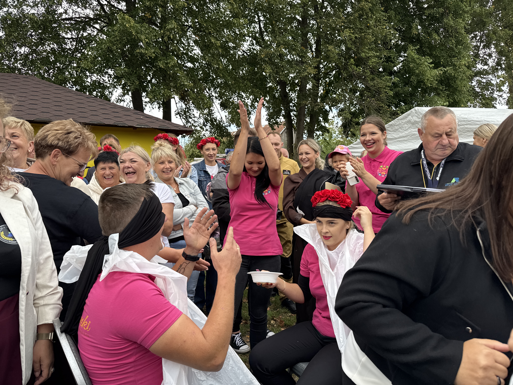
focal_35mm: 24
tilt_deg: -3.6
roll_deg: +0.2
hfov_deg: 71.6
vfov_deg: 56.8
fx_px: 356
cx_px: 256
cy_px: 192
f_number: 1.78
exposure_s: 1/685
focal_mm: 6.76
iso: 80
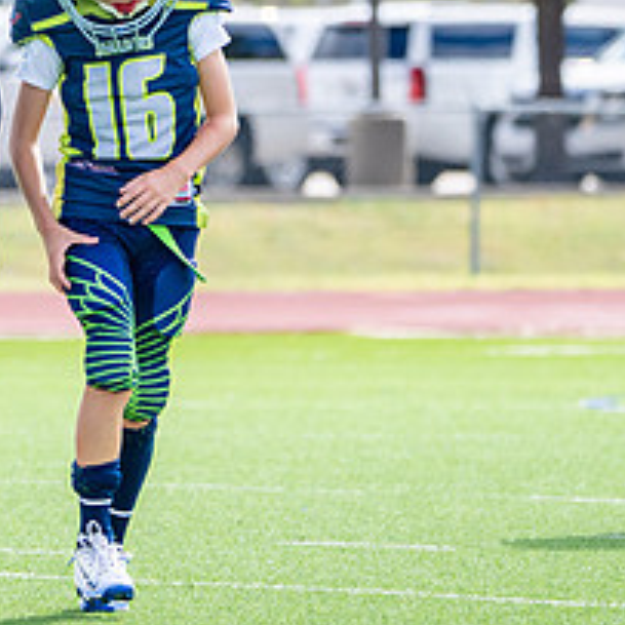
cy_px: 81
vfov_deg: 2.9
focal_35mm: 598
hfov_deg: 2.9
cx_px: -55
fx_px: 12215
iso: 640
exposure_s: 1/2500
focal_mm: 206
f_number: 5.6
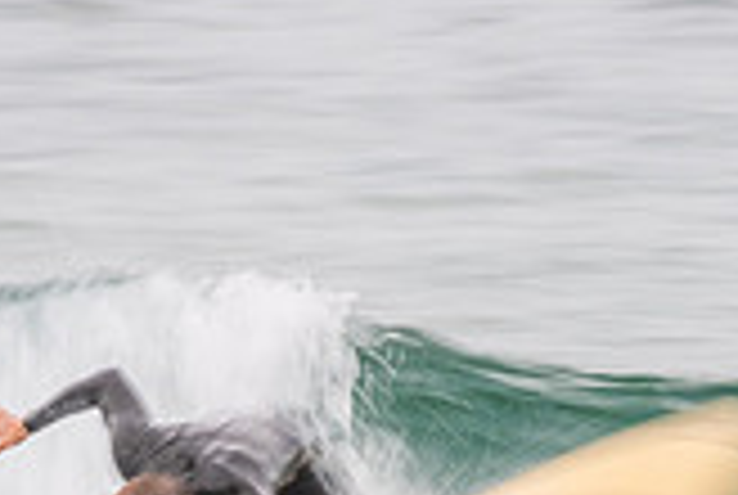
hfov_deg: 1.2
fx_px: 36207
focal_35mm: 1763
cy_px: 659
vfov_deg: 0.8
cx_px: 297
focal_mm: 500
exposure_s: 1/20
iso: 64
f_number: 10
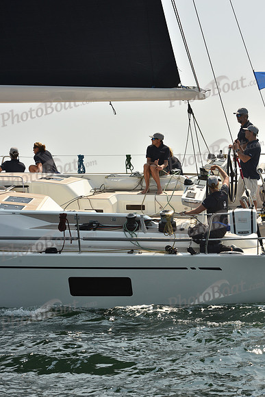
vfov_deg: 22.6
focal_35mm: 90
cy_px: 198
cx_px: 132
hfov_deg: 15.2
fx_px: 993
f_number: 9
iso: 250
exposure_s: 1/800
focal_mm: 90
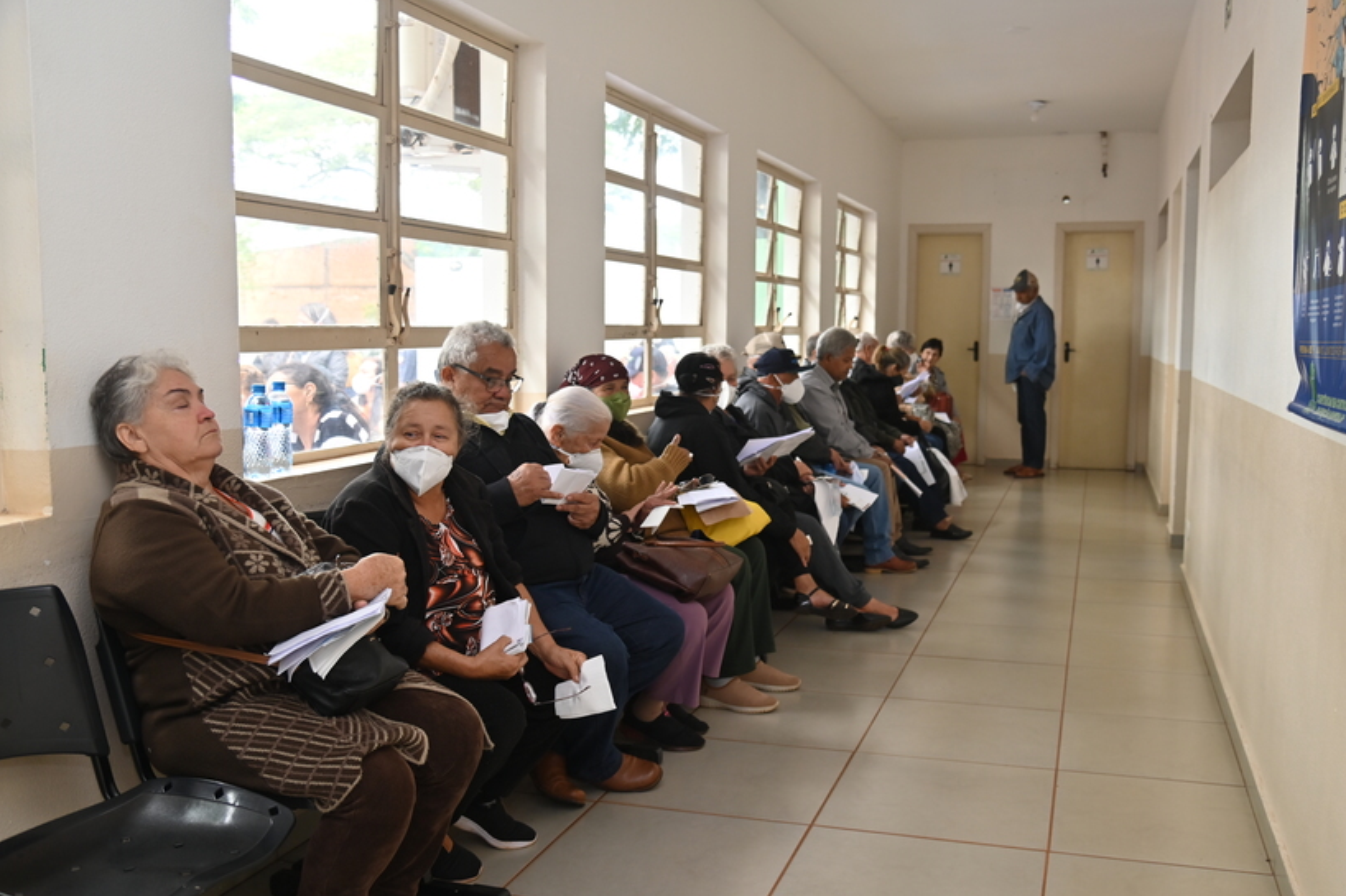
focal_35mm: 33
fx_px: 1234
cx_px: 717
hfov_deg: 57.2
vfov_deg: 39.9
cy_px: 484
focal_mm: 30
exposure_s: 1/100
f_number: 4
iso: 560
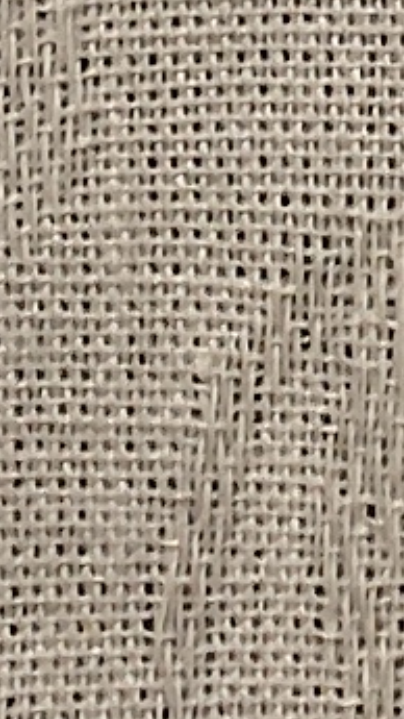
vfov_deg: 7.8
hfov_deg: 4.5
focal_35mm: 268
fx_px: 5105
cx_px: 746
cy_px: -609
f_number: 2
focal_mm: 2.78
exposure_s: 1/100
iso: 80
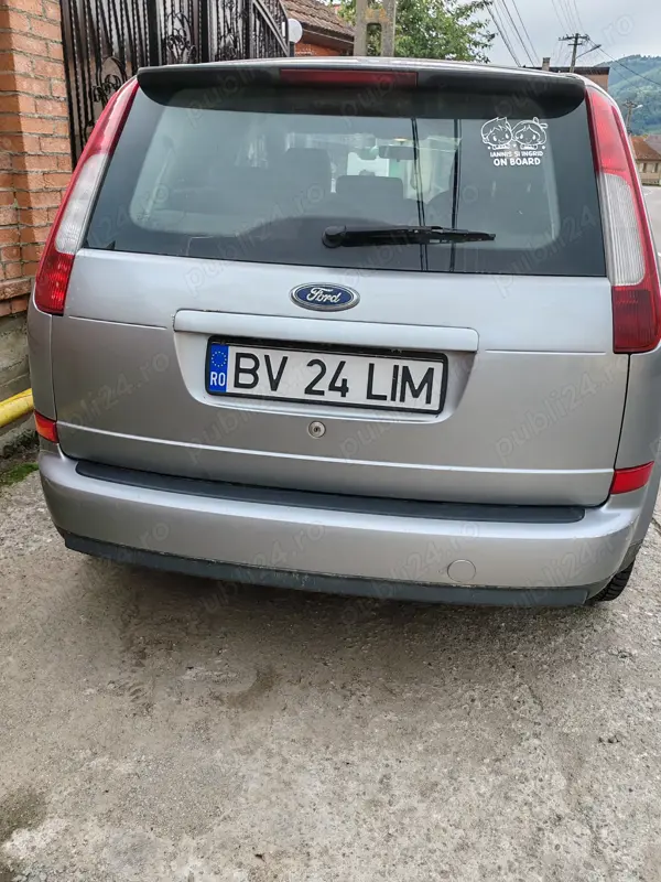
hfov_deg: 48.2
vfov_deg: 61.7
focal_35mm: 29
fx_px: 738
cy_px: 441
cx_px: 330
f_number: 1.9
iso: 50
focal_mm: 6.12
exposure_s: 1/130
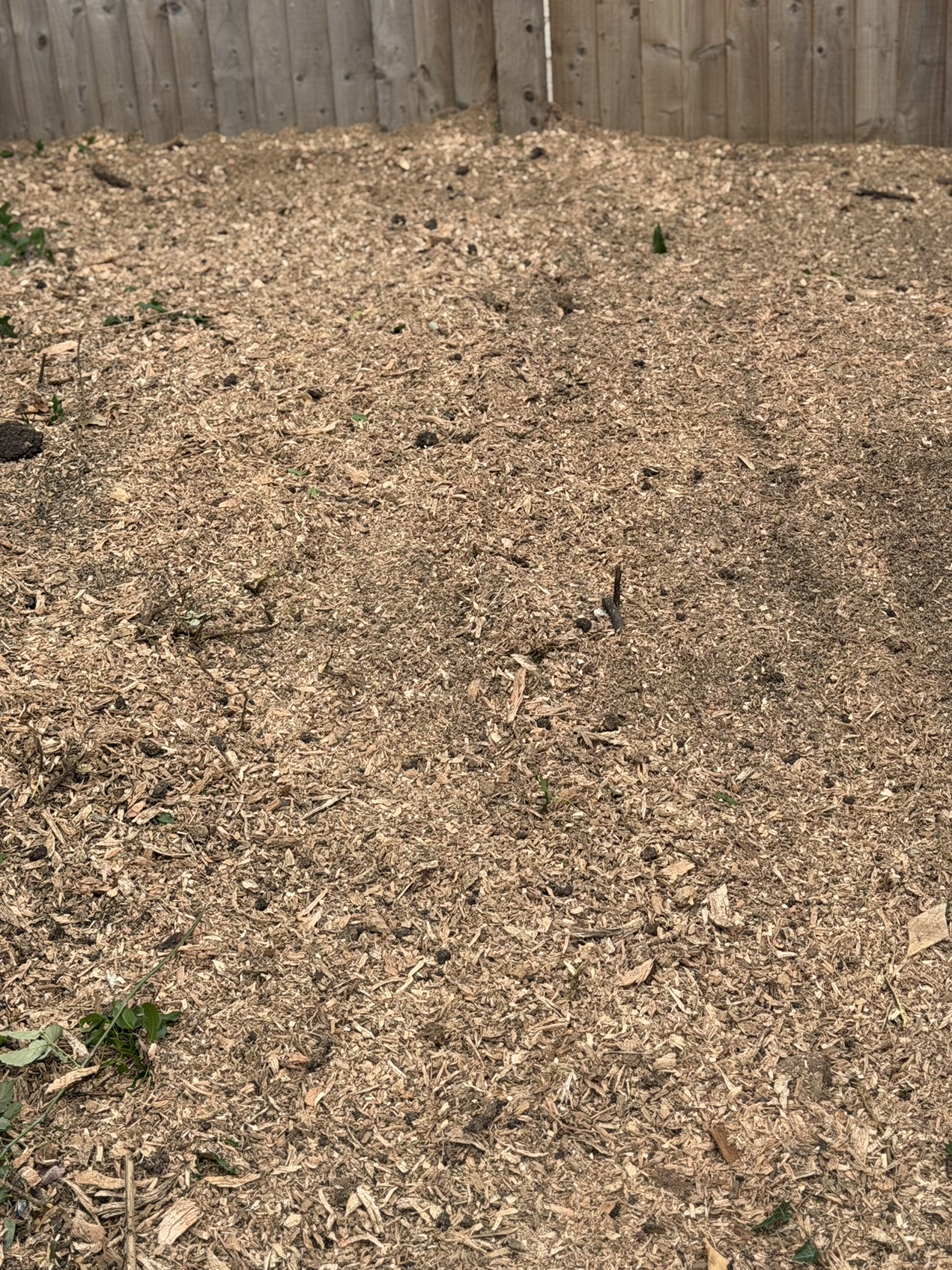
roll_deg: +3.4
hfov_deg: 25.2
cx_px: 566
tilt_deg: -25.6
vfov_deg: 33.2
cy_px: 530
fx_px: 2127
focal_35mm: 58
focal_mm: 6.76
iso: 64
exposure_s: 1/1642
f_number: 1.78
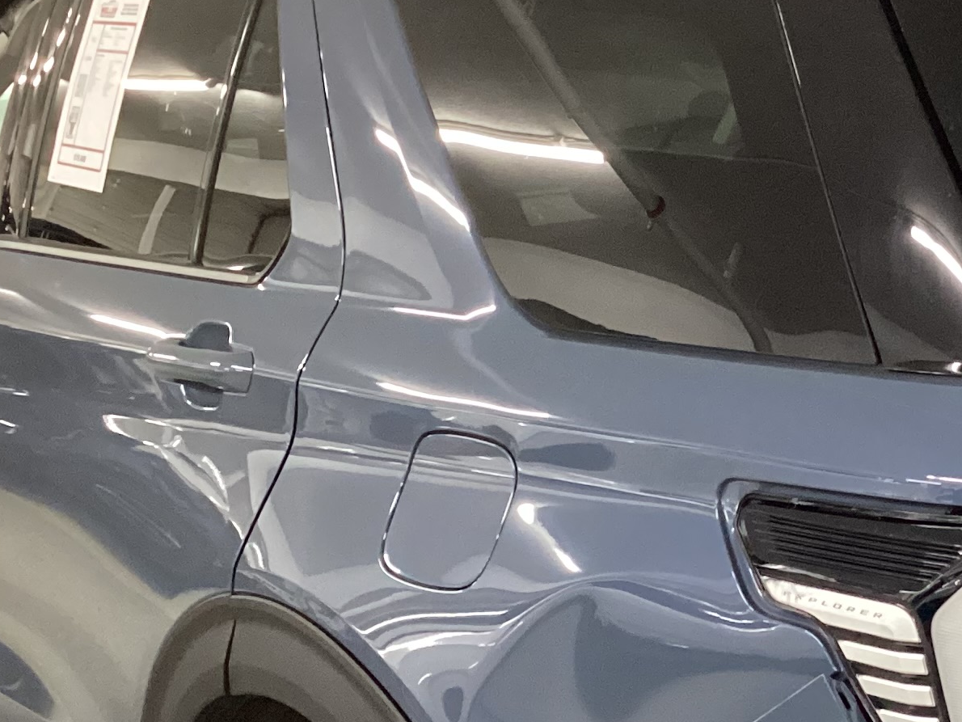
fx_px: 2363
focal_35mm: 85
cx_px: 937
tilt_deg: -17.0
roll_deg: +0.5
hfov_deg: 22.2
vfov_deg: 17.2
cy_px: 580
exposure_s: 1/30
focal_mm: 3.3
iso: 400
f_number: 2.4
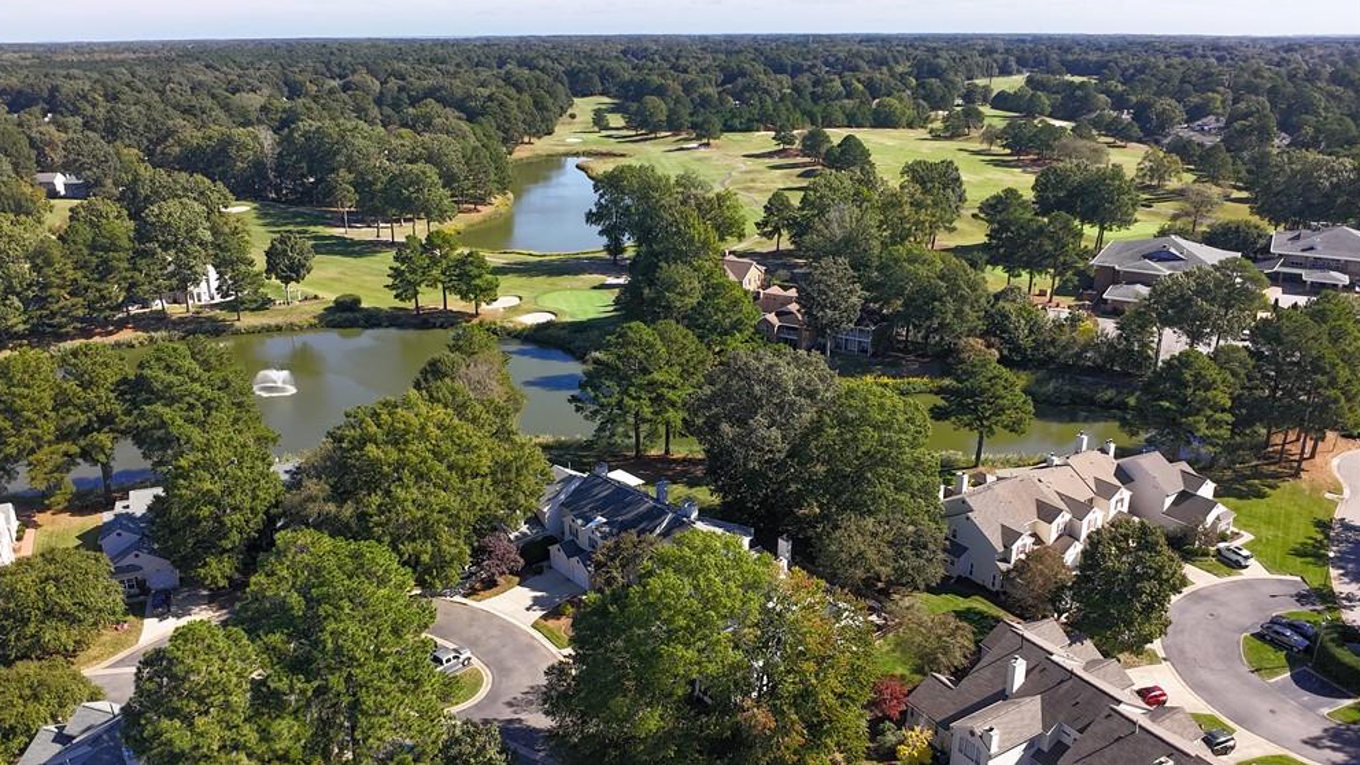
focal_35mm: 27
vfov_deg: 42.9
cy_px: 382
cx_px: 666
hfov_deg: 69.9
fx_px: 974
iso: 200
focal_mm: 4.55
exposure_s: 1/800
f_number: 2.8
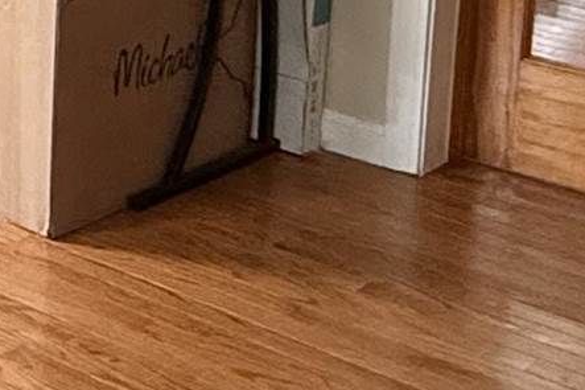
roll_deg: +0.9
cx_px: -512
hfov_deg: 16.4
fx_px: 1641
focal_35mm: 101
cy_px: -255
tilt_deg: -7.8
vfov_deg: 12.6
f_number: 2.2
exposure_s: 1/60
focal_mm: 2.22
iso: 640
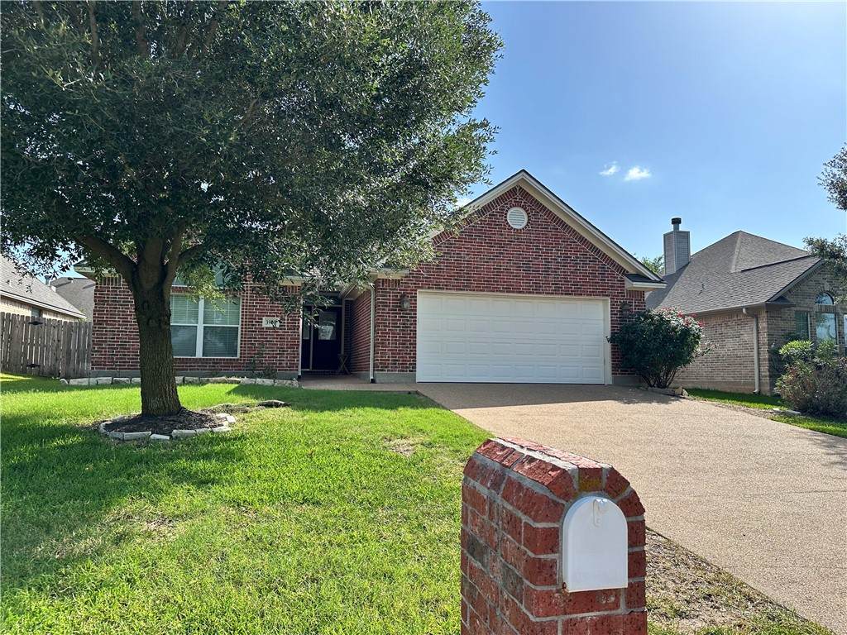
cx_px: 424
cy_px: 318
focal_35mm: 24
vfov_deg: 56.8
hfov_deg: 71.6
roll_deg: -0.6
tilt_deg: +5.5
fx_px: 587
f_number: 1.78
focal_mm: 6.86
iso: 80
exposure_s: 1/3861
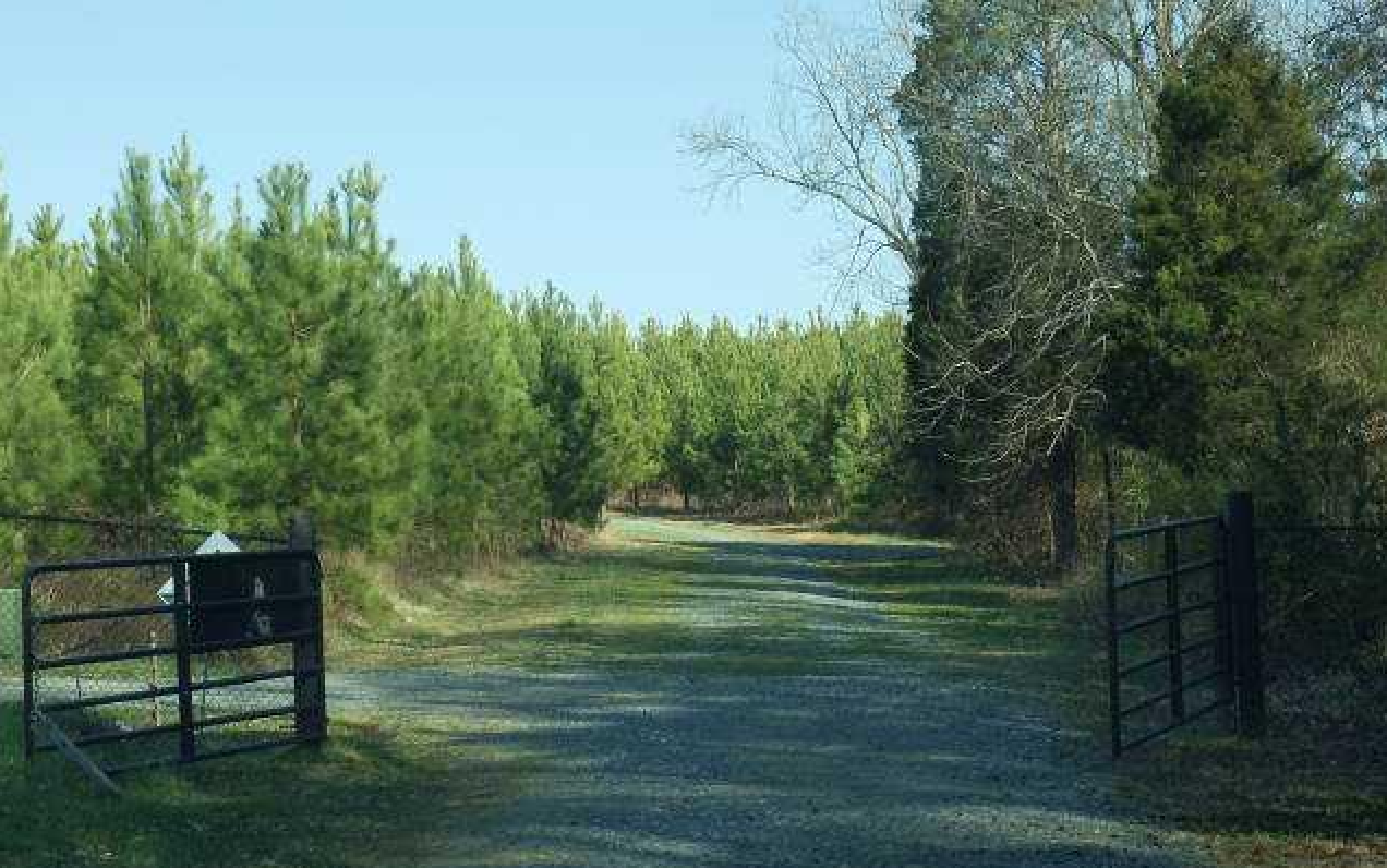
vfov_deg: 13.5
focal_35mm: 97
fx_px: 3668
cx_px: 694
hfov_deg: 21.4
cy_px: 447
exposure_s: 1/200
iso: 80
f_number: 4.6
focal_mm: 12.35
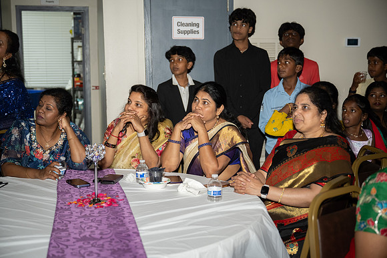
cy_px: 129
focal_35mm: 46
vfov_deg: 29.0
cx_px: 194
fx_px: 499
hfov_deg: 42.4
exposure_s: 1/160
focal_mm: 46
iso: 1250
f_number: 2.8
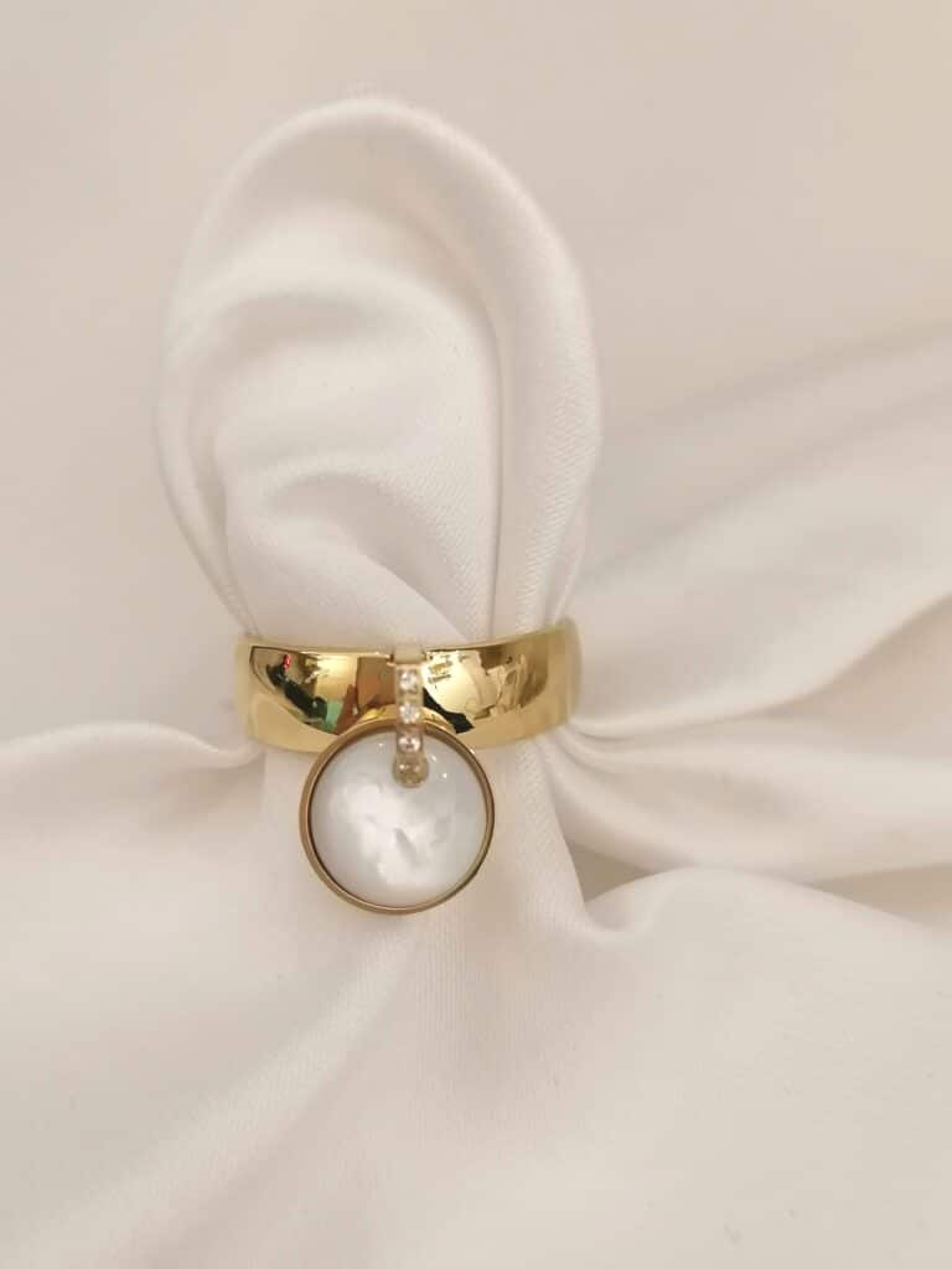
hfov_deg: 37.7
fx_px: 1393
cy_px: 634
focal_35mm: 38
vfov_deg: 49.0
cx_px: 476
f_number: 1.8
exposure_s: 1/50
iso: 200
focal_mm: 4.75
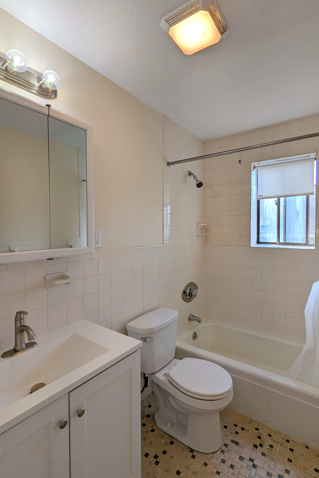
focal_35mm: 17
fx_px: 226
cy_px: 235
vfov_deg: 93.3
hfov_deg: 70.4
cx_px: 166
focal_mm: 2.35
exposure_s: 1/273
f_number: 2.2
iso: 59
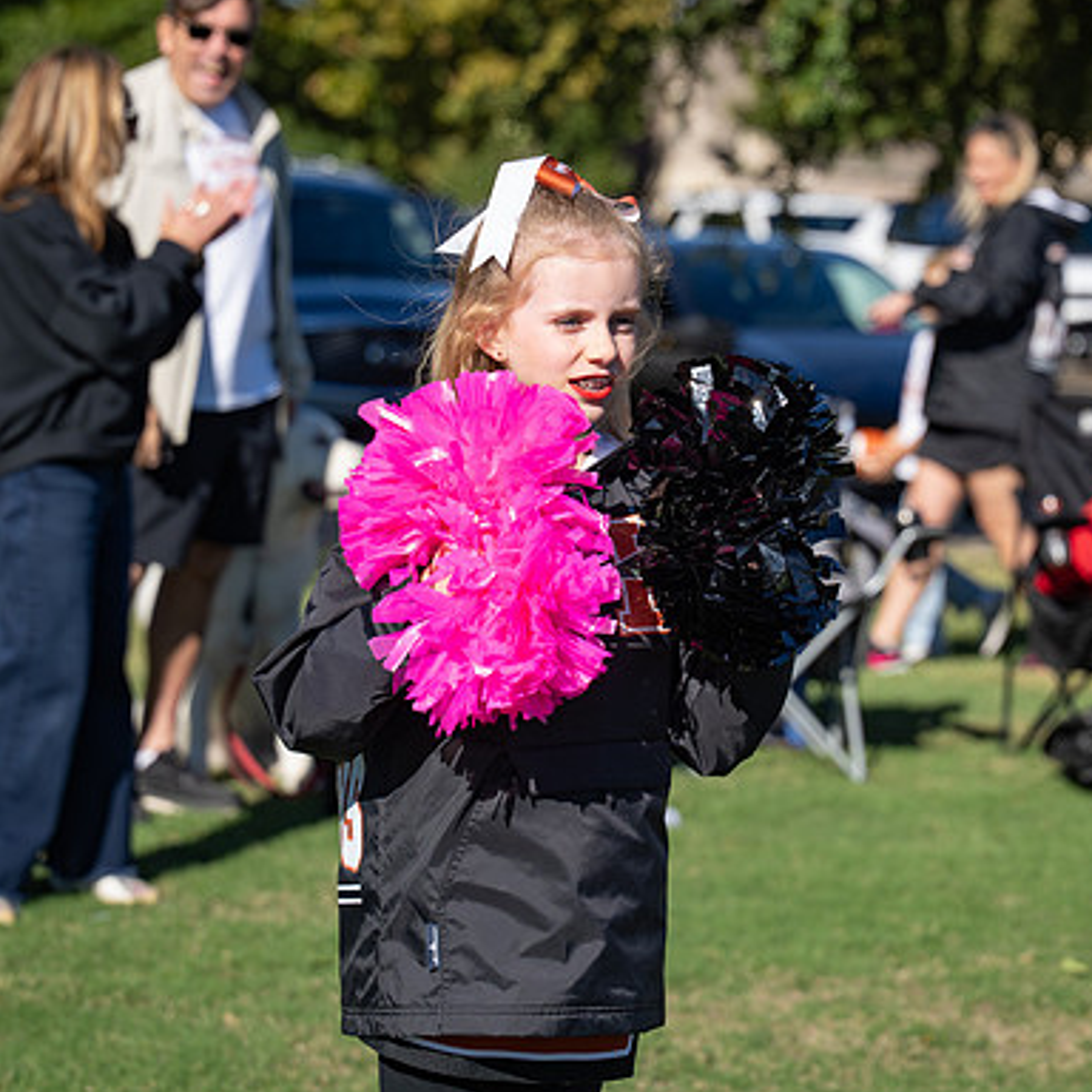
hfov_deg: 15.0
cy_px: 446
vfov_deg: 15.0
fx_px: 4140
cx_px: 636
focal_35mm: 116
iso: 250
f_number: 2.8
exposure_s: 1/4000
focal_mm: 70
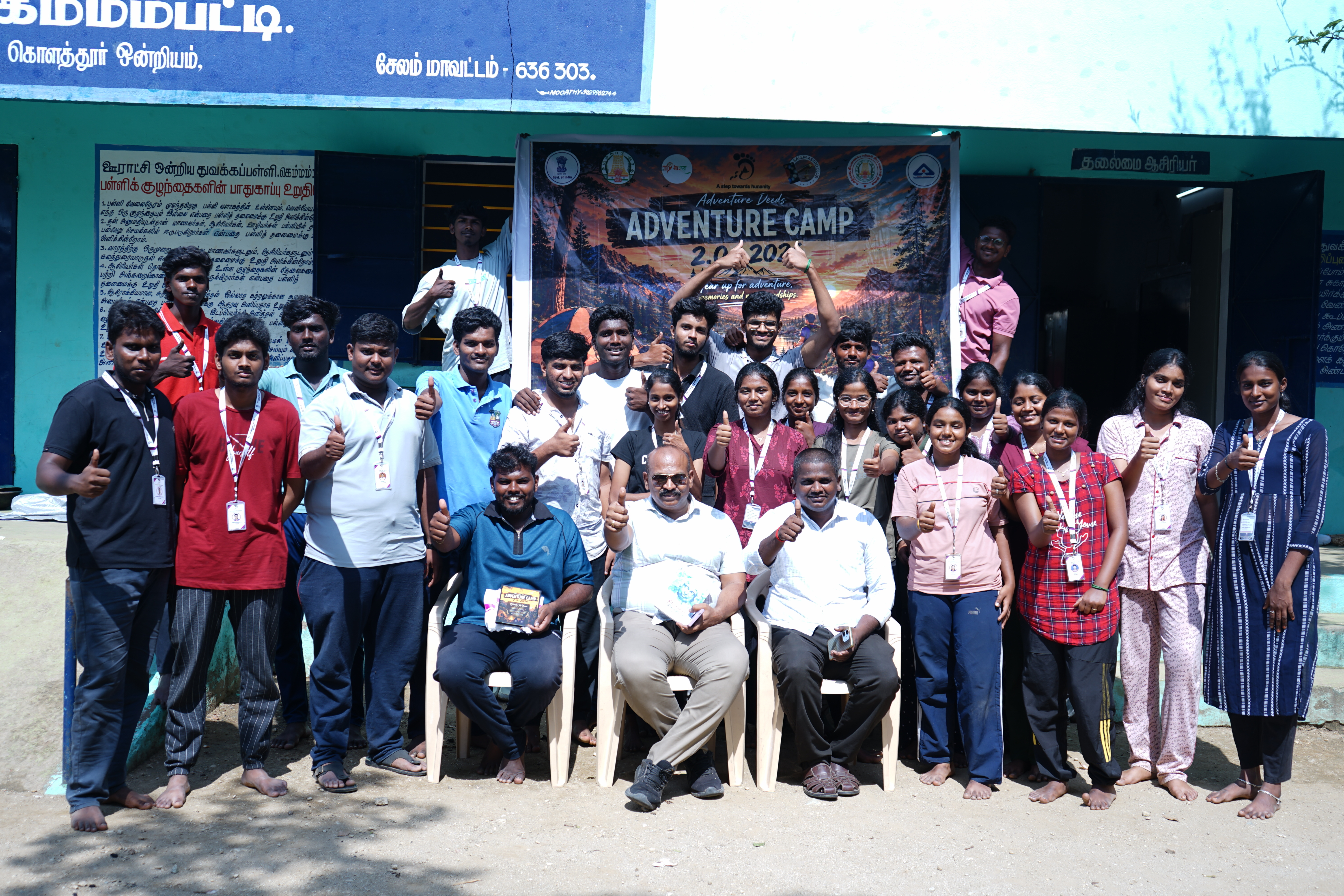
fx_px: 1419
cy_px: 448
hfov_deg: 50.7
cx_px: 672
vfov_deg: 35.1
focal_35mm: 38
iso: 50
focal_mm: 38
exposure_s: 1/200
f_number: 4.5
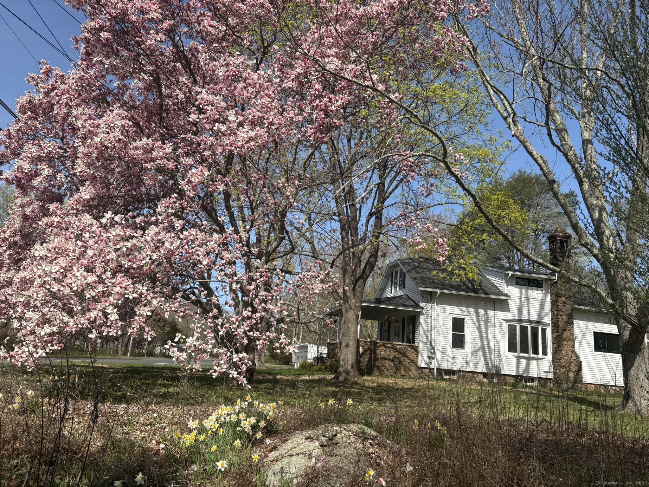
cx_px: 324
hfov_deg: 67.3
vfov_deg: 53.1
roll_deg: -4.1
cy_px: 244
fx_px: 487
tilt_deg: +14.2
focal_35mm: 26
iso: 50
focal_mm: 5.96
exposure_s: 1/2985
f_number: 1.6
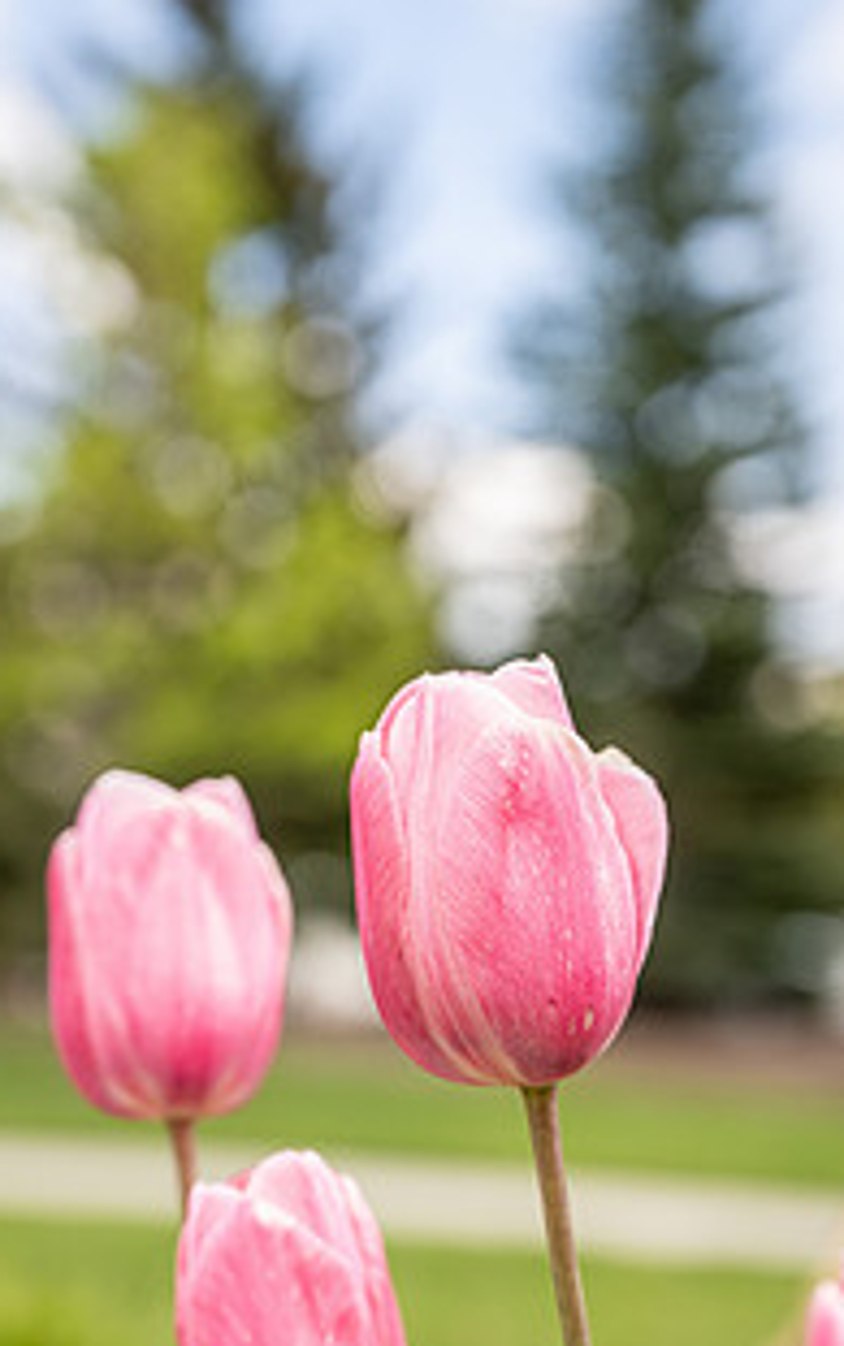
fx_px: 2974
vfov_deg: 25.4
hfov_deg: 16.1
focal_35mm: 81
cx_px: 381
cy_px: 861
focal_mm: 55
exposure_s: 1/400
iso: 160
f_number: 4
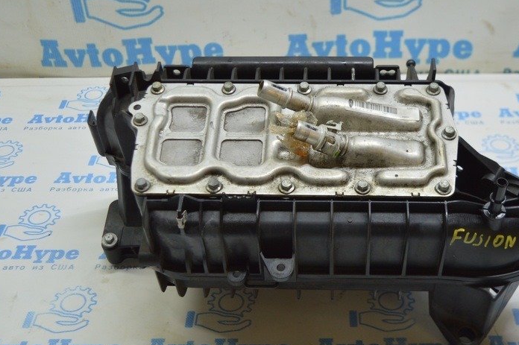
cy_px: 181
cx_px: 292
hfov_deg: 37.5
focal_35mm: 53
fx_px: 764
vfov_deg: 25.5
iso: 400
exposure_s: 1/60
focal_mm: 24
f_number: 4
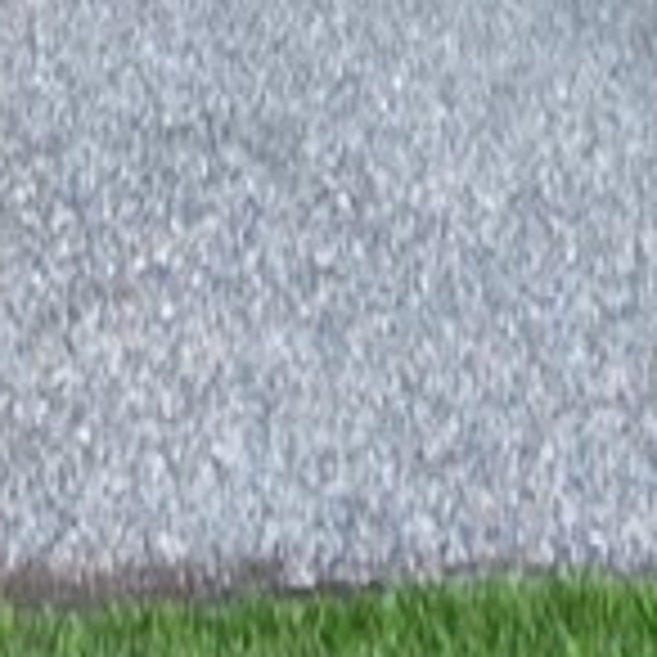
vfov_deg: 8.7
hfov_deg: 11.3
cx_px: -331
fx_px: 3178
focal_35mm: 148
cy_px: -1570
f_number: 7.1
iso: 400
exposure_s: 1/30
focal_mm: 15
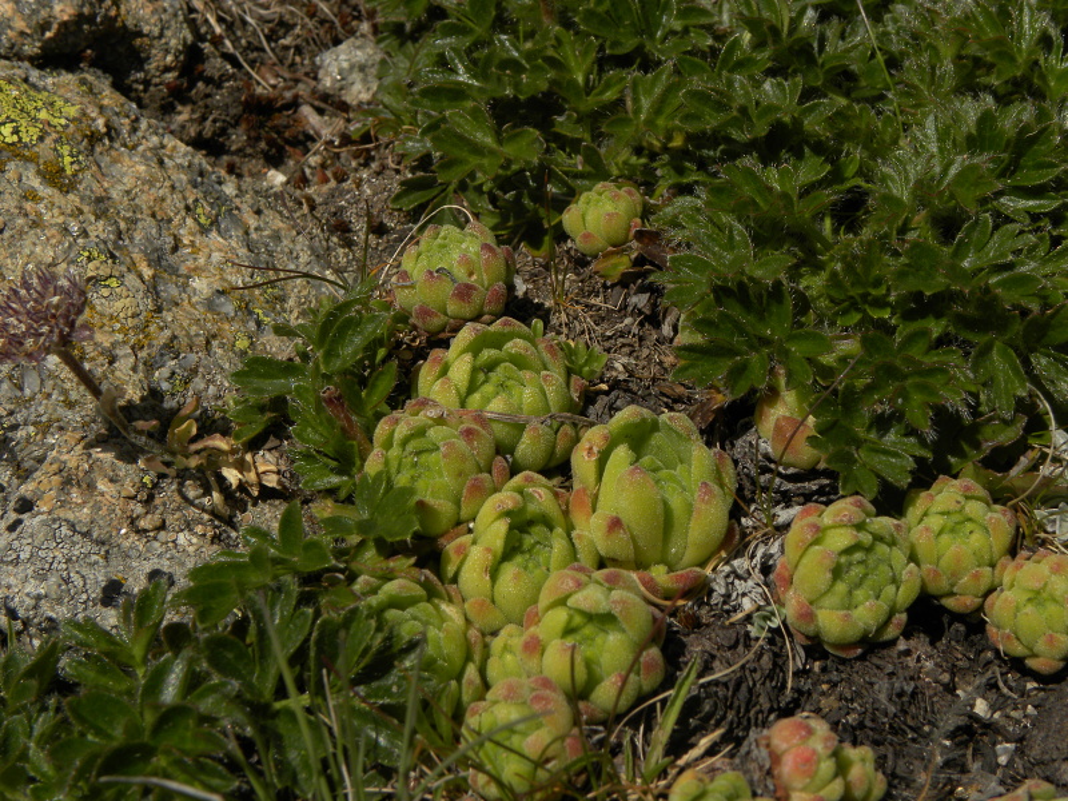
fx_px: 2036
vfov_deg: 22.3
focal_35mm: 66
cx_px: 534
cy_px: 400
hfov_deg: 29.4
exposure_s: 1/640
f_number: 6.3
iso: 64
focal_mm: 11.8
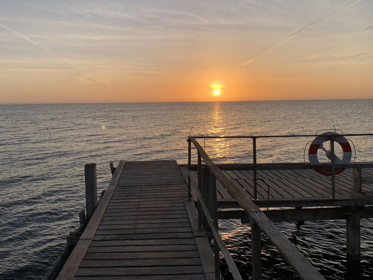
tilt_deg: +0.4
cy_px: 113
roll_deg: +1.3
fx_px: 334
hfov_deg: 58.2
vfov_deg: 45.2
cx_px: 165
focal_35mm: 31
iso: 25
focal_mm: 4.25
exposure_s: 1/1536
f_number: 1.8
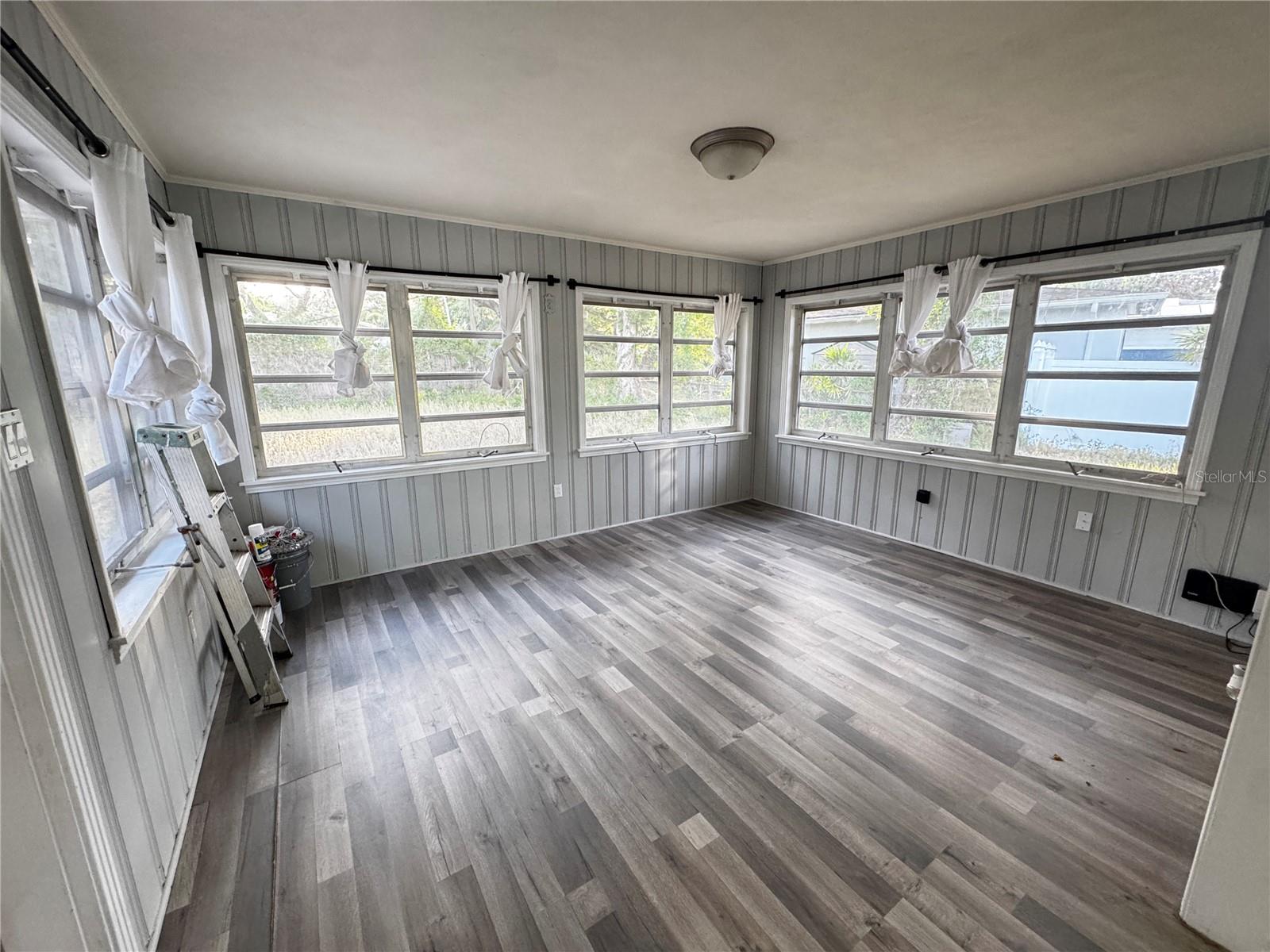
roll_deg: +0.1
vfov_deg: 85.7
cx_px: 635
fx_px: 514
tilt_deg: -12.7
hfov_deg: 102.1
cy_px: 476
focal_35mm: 14
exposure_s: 1/60
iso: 320
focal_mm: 2.22
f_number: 2.2
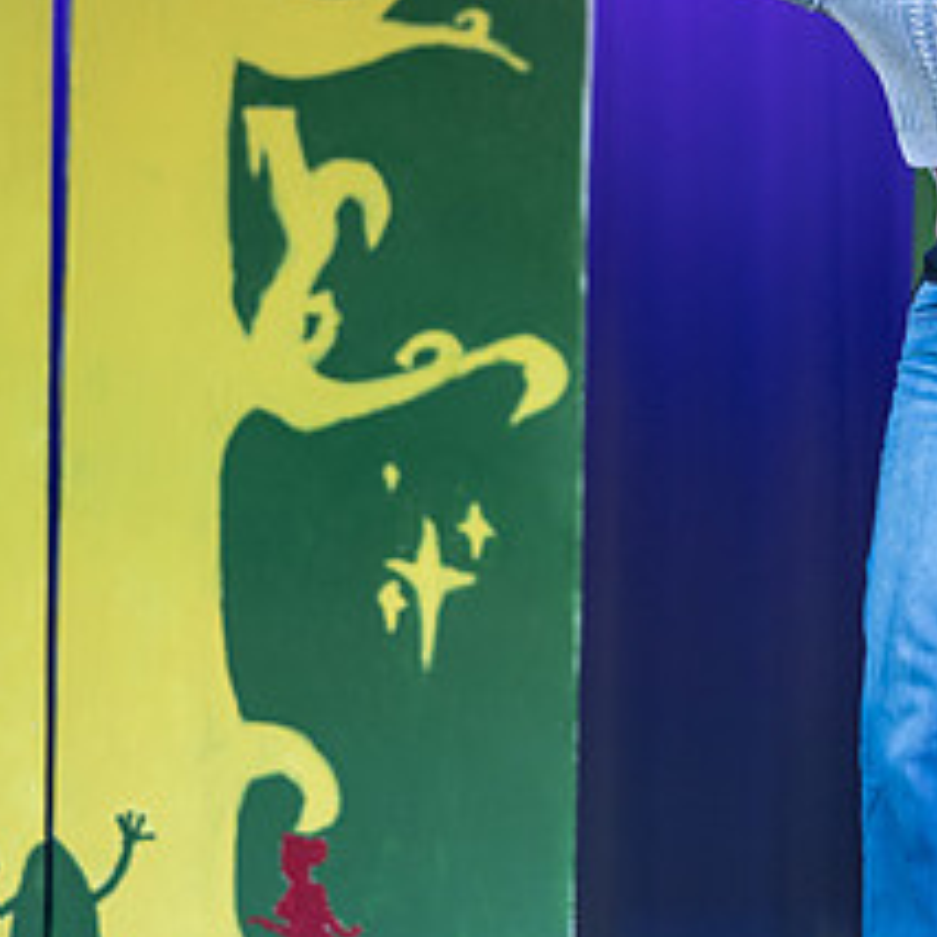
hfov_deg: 6.6
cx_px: 958
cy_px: 228
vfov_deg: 6.6
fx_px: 8085
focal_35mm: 264
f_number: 1.8
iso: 400
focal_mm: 85
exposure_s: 1/400
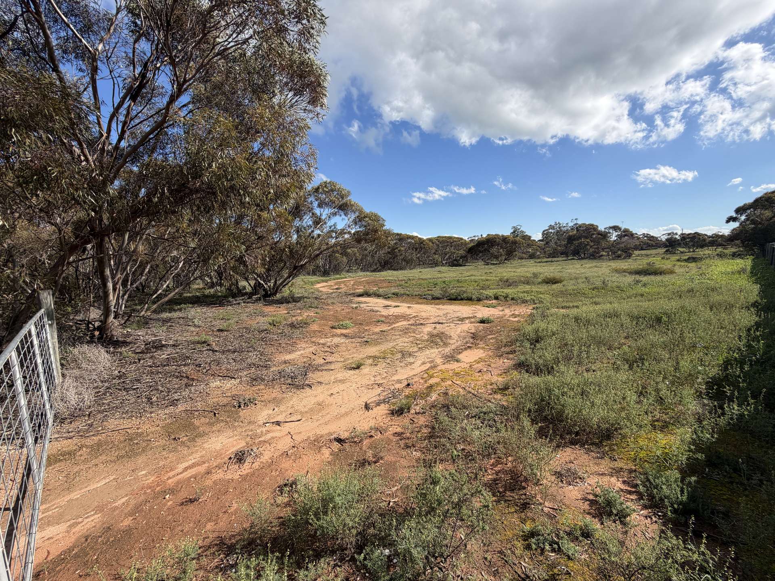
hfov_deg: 102.1
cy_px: 290
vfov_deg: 85.7
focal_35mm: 14
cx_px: 388
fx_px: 313
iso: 25
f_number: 2.2
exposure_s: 1/770
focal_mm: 2.22
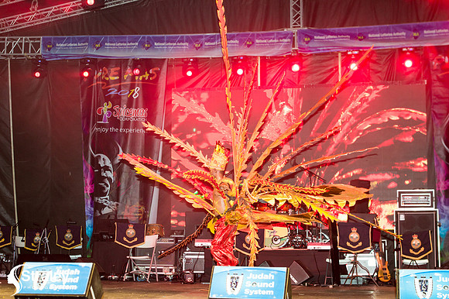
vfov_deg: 19.4
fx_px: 873
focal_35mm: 70
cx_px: 224
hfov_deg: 28.9
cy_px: 150
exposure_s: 1/250
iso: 2500
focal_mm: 70
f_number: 5.6
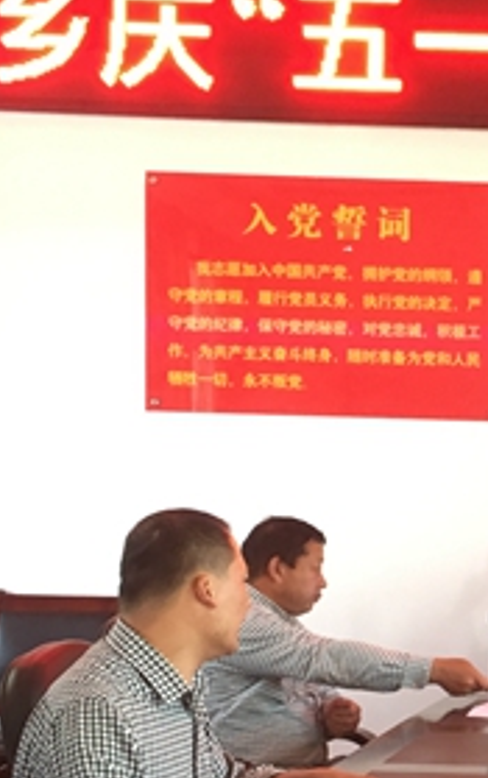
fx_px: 1868
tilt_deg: -3.6
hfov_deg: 13.9
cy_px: 572
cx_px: 753
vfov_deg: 23.3
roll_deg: -1.2
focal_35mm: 88
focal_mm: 4.15
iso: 125
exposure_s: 1/33
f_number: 2.2
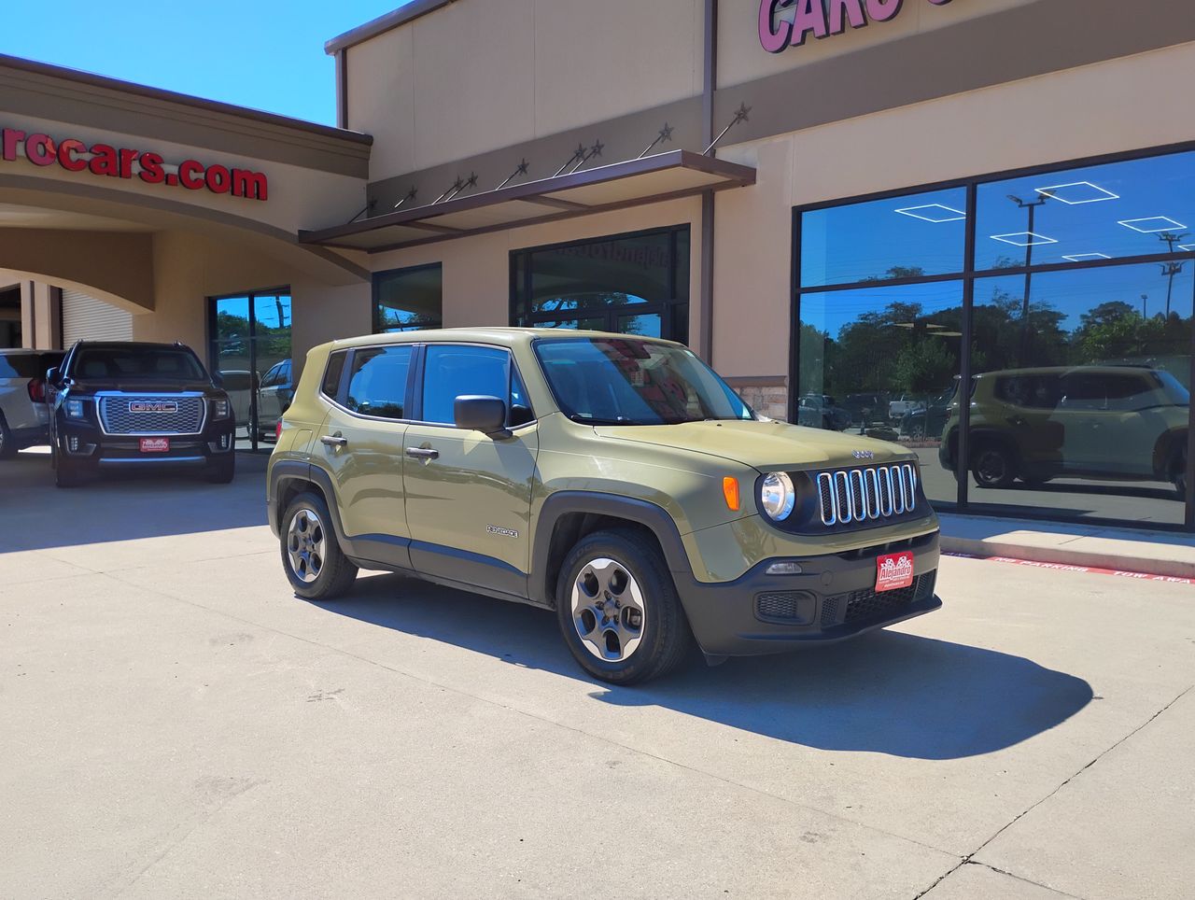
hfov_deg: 63.4
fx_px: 968
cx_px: 598
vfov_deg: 49.9
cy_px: 450
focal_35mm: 28
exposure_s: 1/611
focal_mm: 4.26
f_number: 1.8
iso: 100
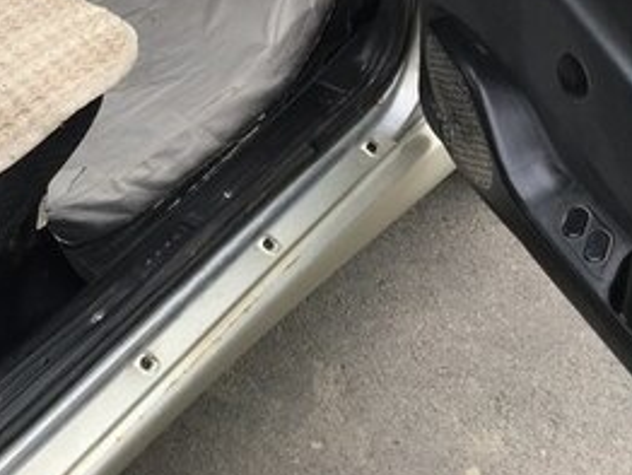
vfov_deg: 19.1
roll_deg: +0.4
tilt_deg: -31.8
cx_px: 150
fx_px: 1334
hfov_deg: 26.3
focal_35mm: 73
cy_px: -90
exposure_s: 1/175
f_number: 2.2
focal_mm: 4.15
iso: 25
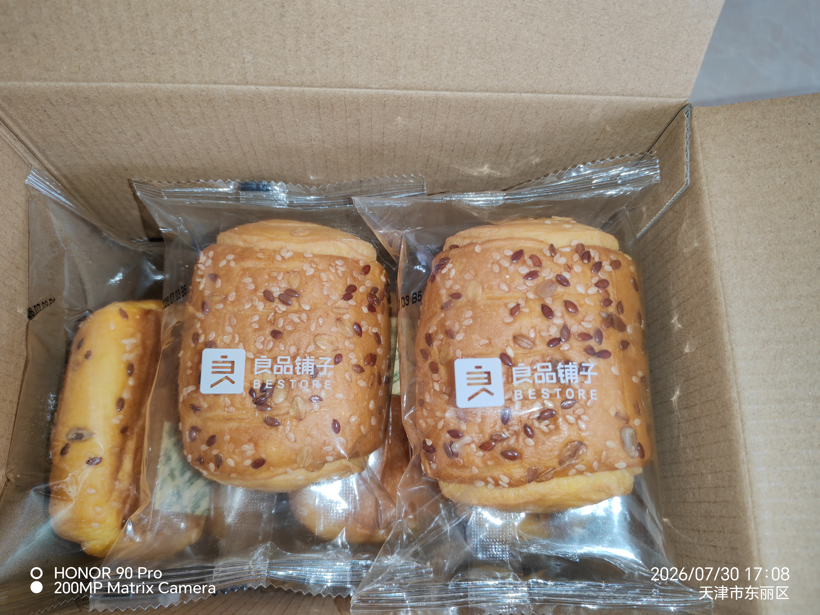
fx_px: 640
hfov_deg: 65.3
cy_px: 308
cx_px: 410
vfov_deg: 51.4
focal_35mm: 27
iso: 800
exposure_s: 1/50
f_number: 1.9
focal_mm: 6.12
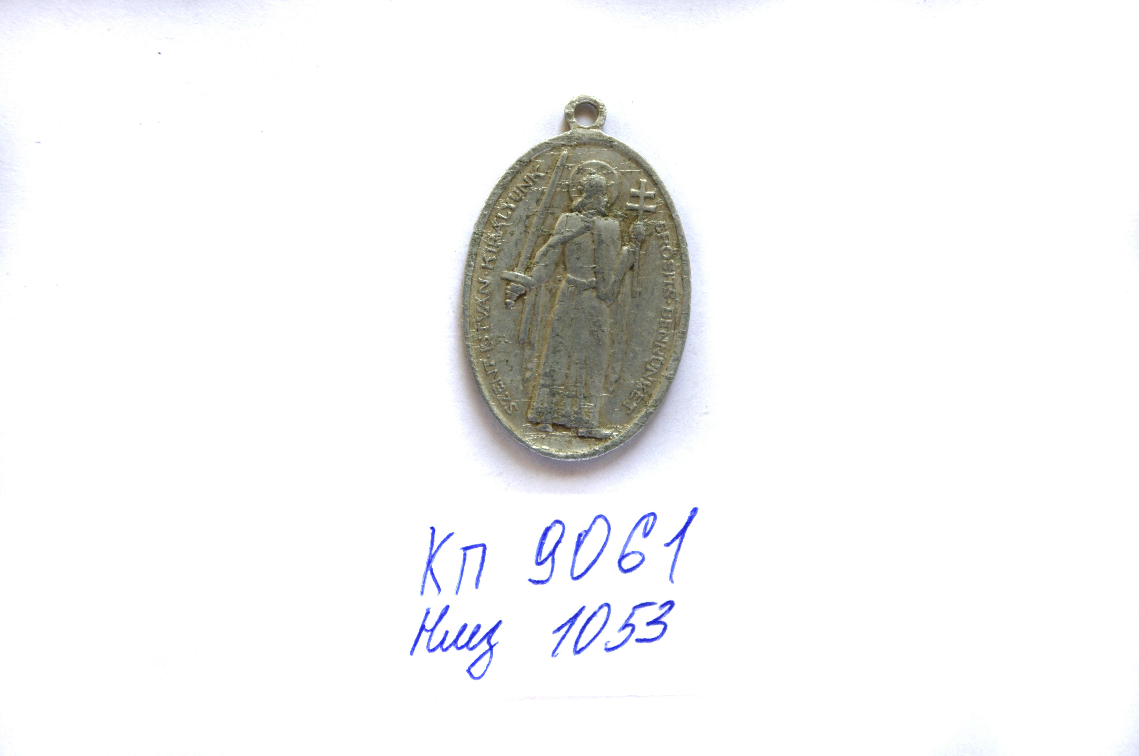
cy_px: 378
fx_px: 1896
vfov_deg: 22.6
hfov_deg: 33.4
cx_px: 570
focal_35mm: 60
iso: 200
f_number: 5.6
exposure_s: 1/90
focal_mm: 40
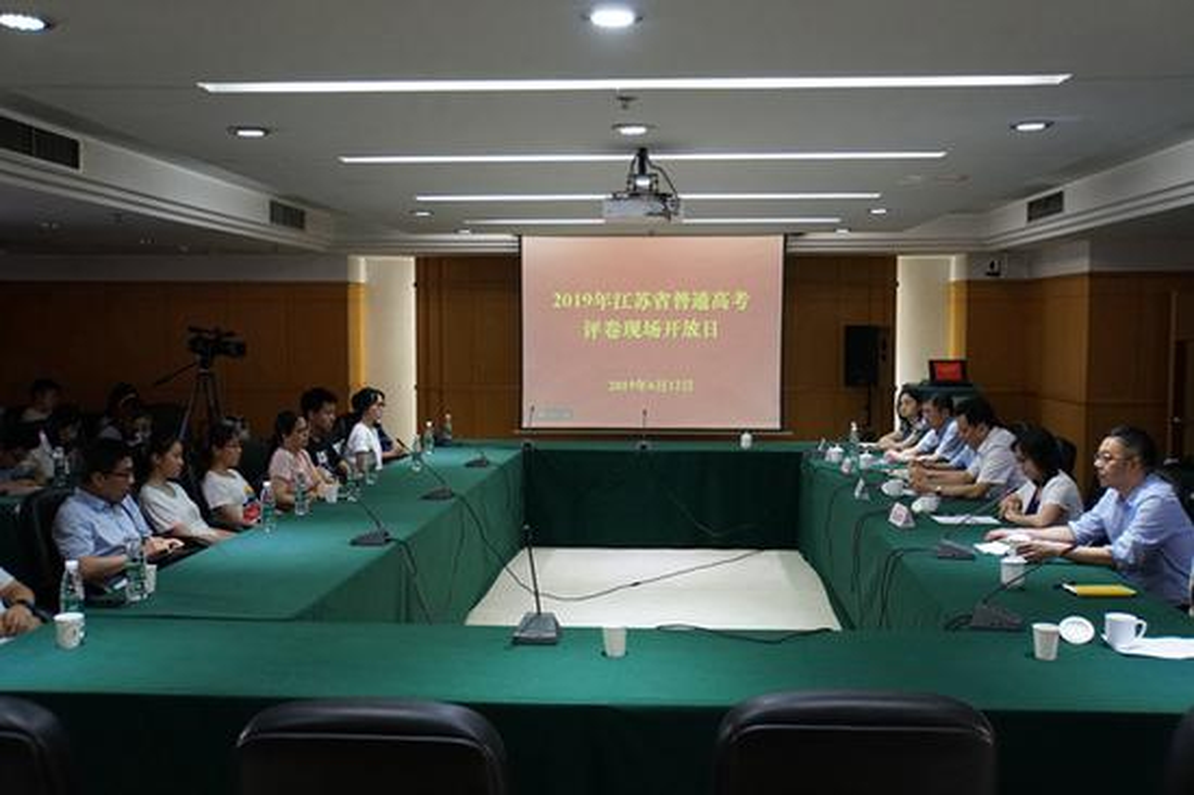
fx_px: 1193
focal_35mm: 36
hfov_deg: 53.2
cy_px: 398
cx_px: 597
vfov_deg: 36.8
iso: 1600
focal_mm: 24
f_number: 4
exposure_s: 1/160
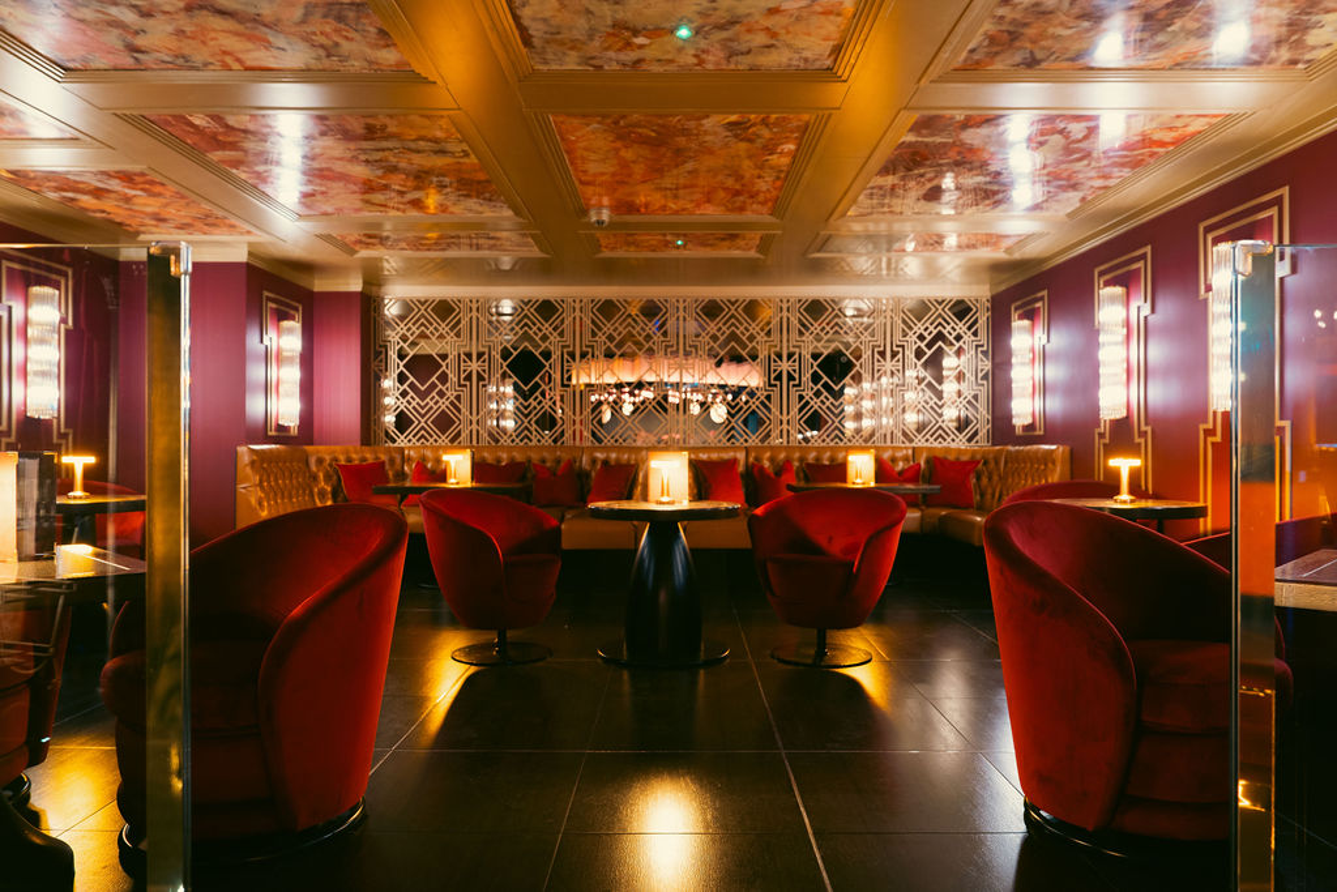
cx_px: 668
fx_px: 907
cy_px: 446
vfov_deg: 52.4
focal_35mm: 24
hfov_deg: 72.8
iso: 320
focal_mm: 24
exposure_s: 1.6
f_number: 4
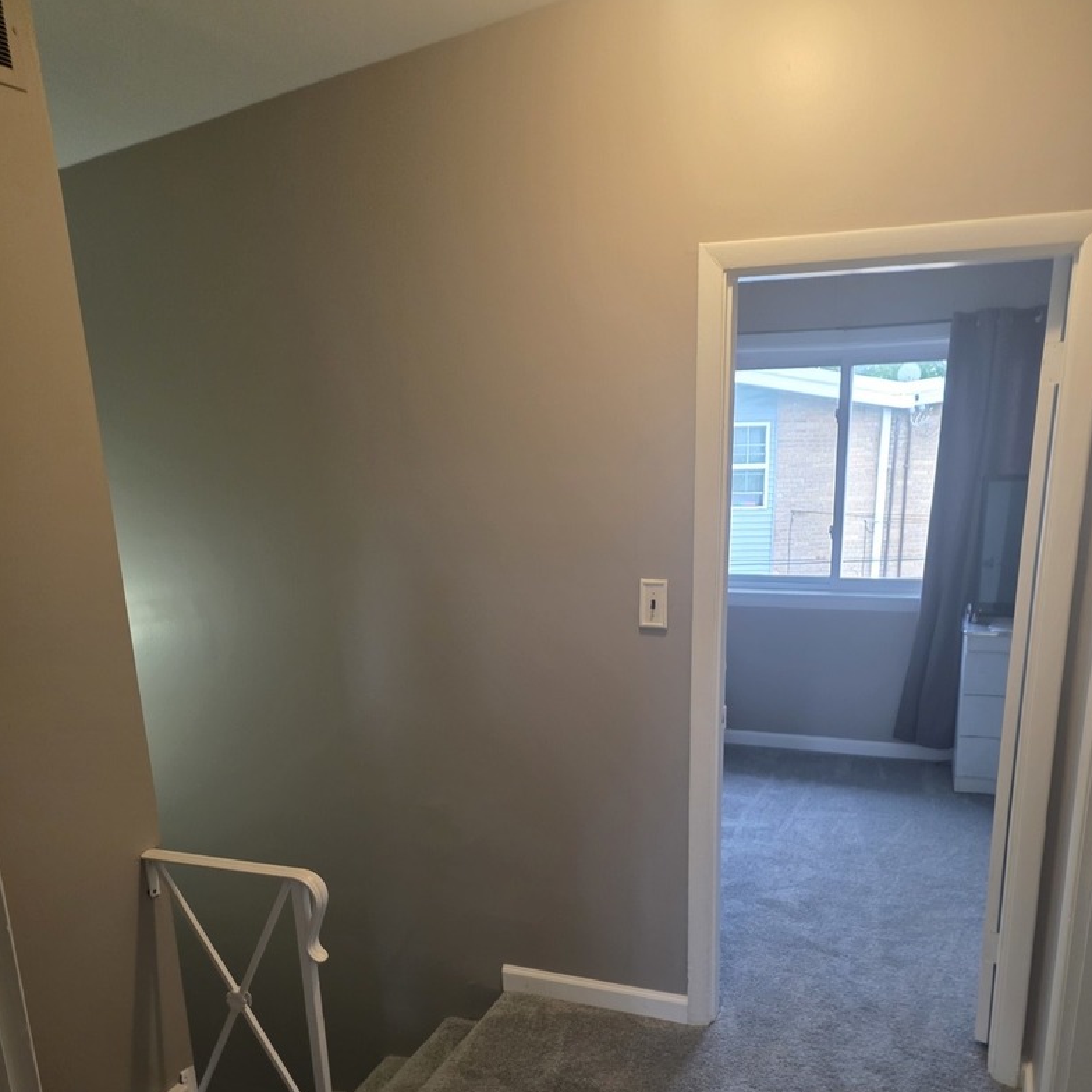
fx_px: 999
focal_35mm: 28
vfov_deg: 55.9
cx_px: 561
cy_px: 738
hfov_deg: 57.3
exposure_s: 1/120
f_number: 1.7
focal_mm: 6.25
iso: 400
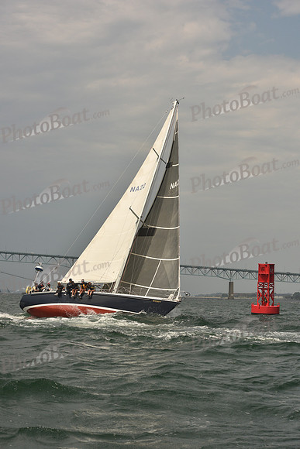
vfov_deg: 28.8
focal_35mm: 70
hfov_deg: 19.5
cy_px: 224
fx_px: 874
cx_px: 150
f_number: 9
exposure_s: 1/640
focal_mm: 70
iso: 250
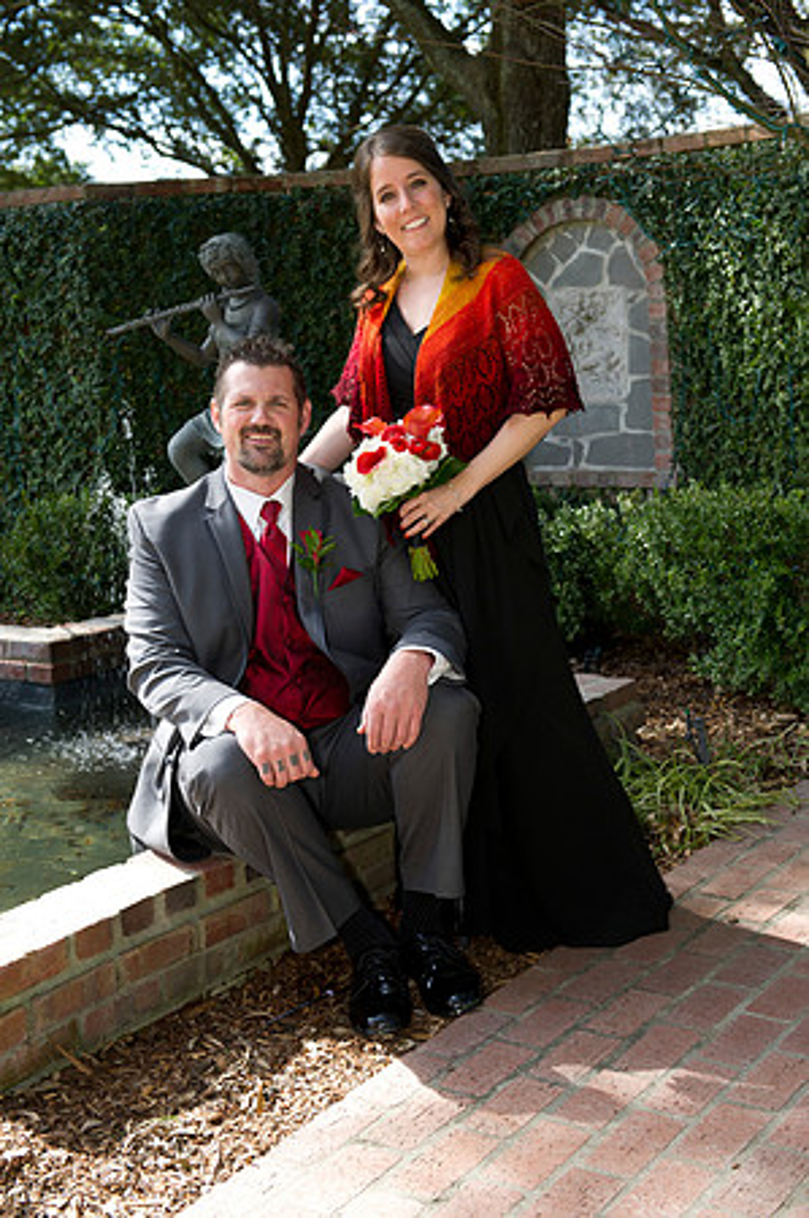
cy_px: 609
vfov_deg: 38.2
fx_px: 1757
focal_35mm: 52
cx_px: 404
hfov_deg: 25.9
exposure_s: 1/125
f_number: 5.6
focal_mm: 52
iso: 200
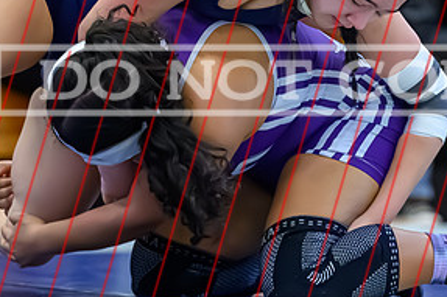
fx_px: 4529
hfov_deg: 5.6
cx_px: 294
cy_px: 176
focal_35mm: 365
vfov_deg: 3.8
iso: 10000
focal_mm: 130
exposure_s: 1/640
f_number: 2.8
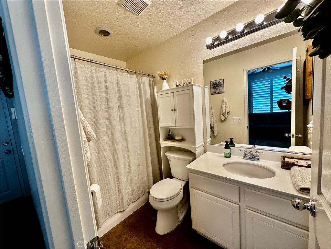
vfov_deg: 85.7
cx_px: 166
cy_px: 124
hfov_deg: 102.1
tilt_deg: -5.9
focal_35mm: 14
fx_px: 134
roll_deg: +4.6
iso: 80
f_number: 2.2
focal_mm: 2.22
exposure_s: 1/120
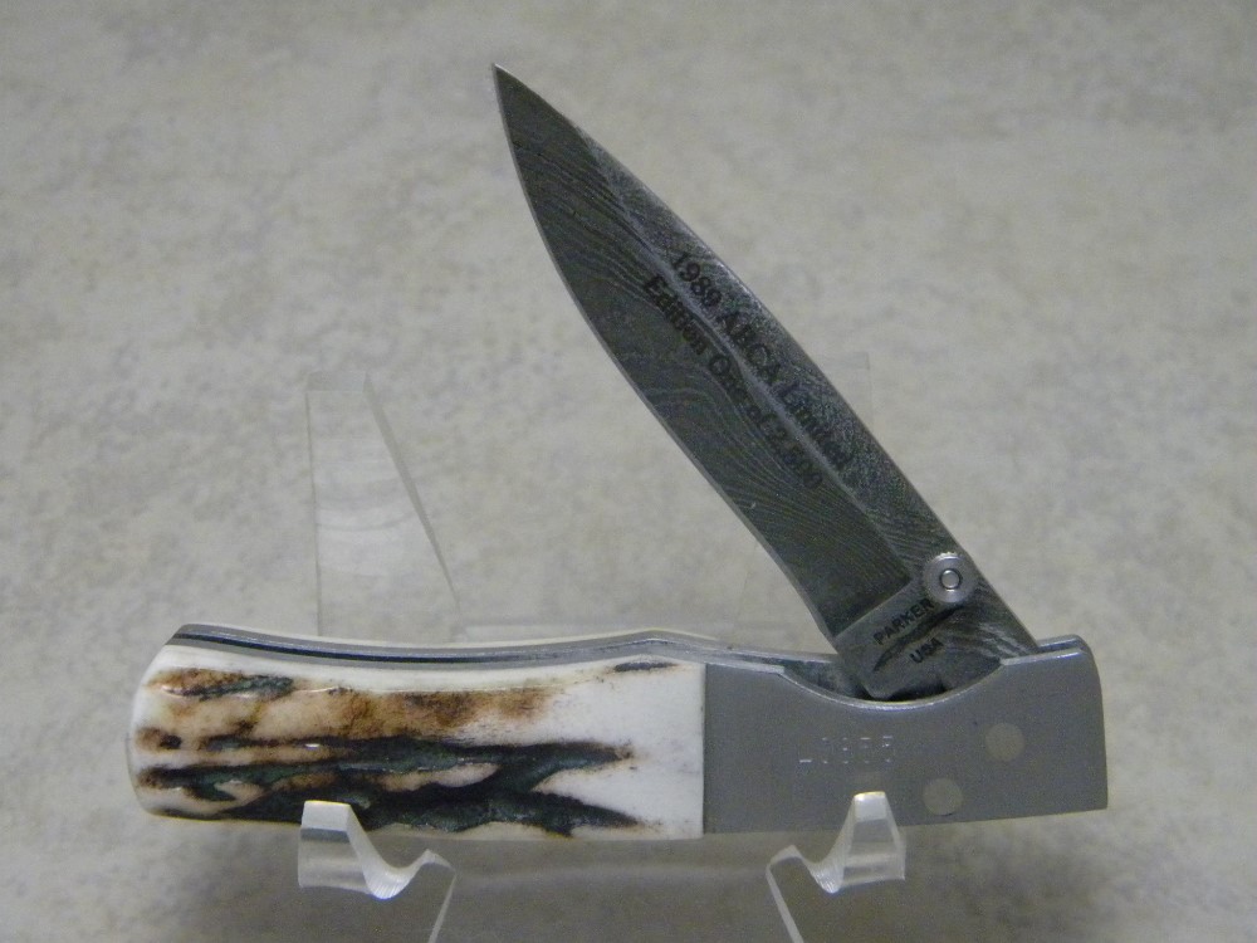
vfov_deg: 21.9
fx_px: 2433
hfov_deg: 29.0
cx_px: 628
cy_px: 472
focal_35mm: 67
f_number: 4.3
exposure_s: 1/70.2
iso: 800
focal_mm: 12.2
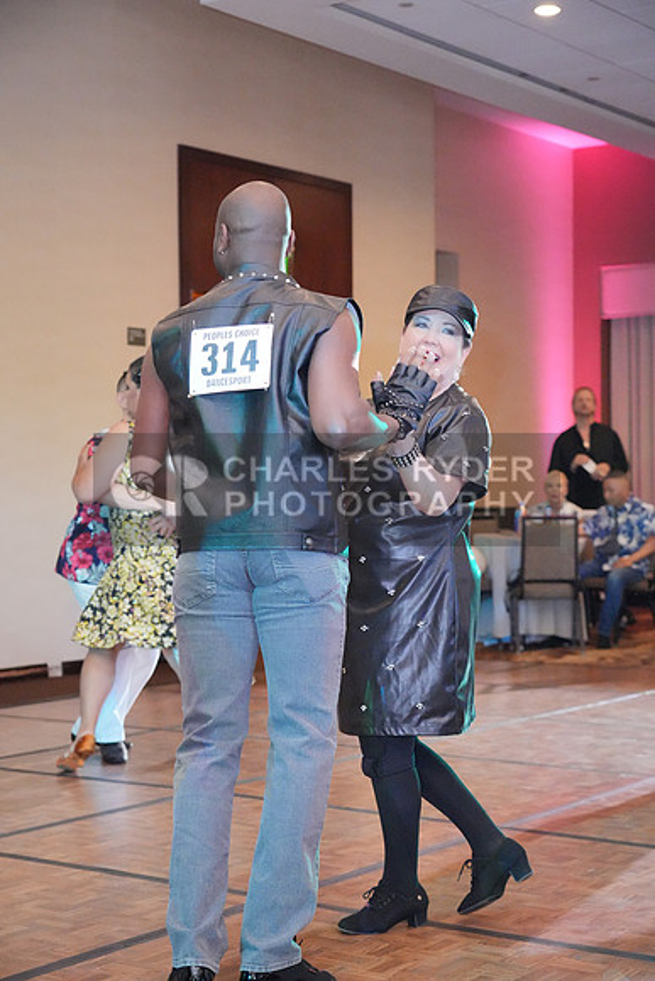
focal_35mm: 63
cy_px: 490
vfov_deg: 31.9
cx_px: 328
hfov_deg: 21.6
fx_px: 1718
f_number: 4
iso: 12800
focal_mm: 63
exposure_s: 1/400
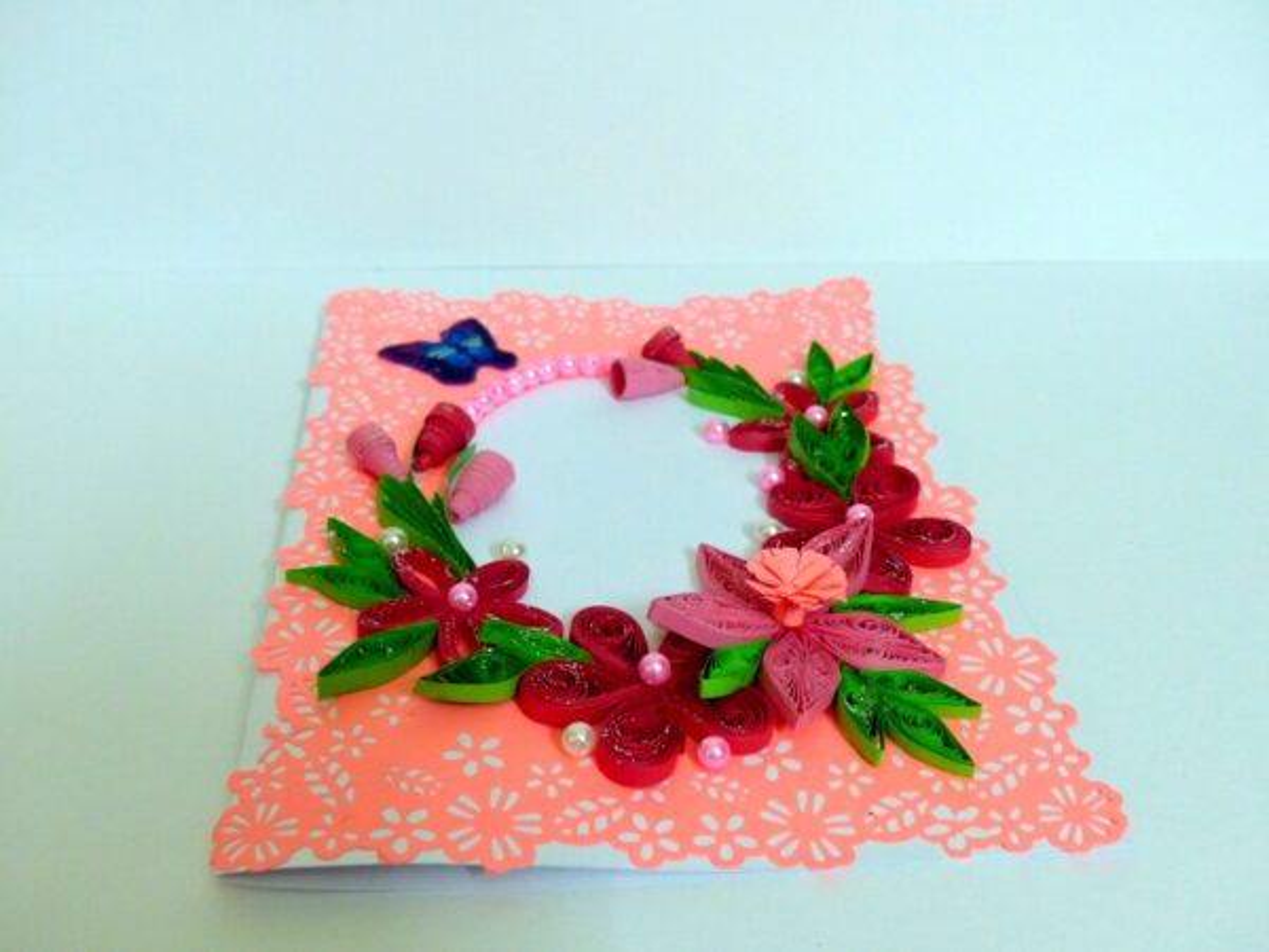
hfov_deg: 50.1
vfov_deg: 38.7
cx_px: 634
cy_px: 476
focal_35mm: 37
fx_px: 1356
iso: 400
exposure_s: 1/25
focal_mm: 6.6
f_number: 2.8
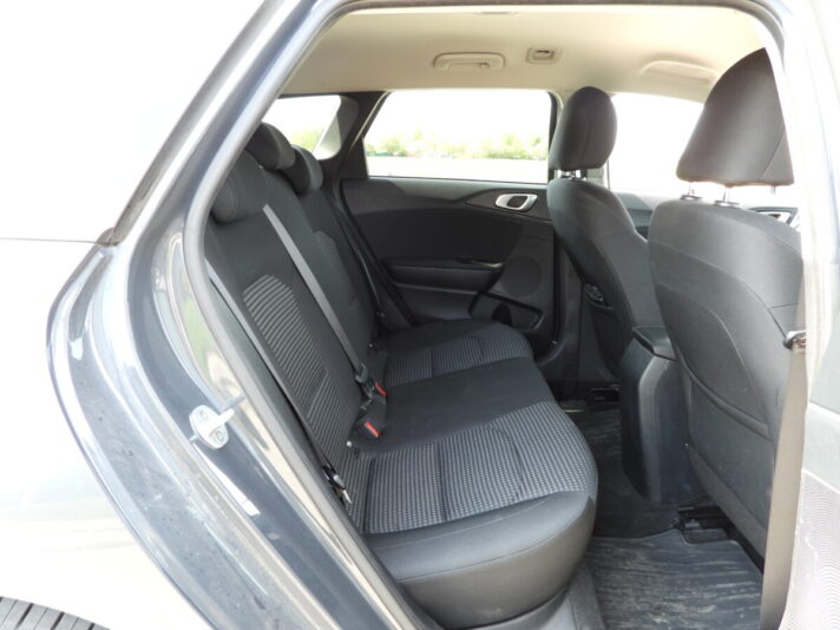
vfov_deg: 56.8
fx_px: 582
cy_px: 315
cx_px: 420
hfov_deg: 71.6
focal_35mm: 24
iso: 100
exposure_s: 1/40
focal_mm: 4.3
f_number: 2.8
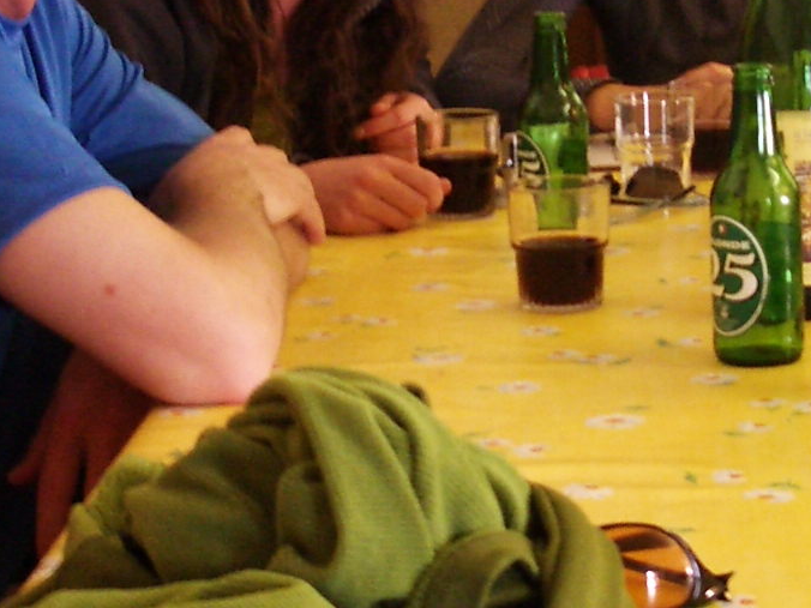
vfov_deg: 13.9
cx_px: 513
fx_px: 2483
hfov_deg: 18.5
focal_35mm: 106
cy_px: 138
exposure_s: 1/13
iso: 200
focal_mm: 5.8
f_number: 2.6
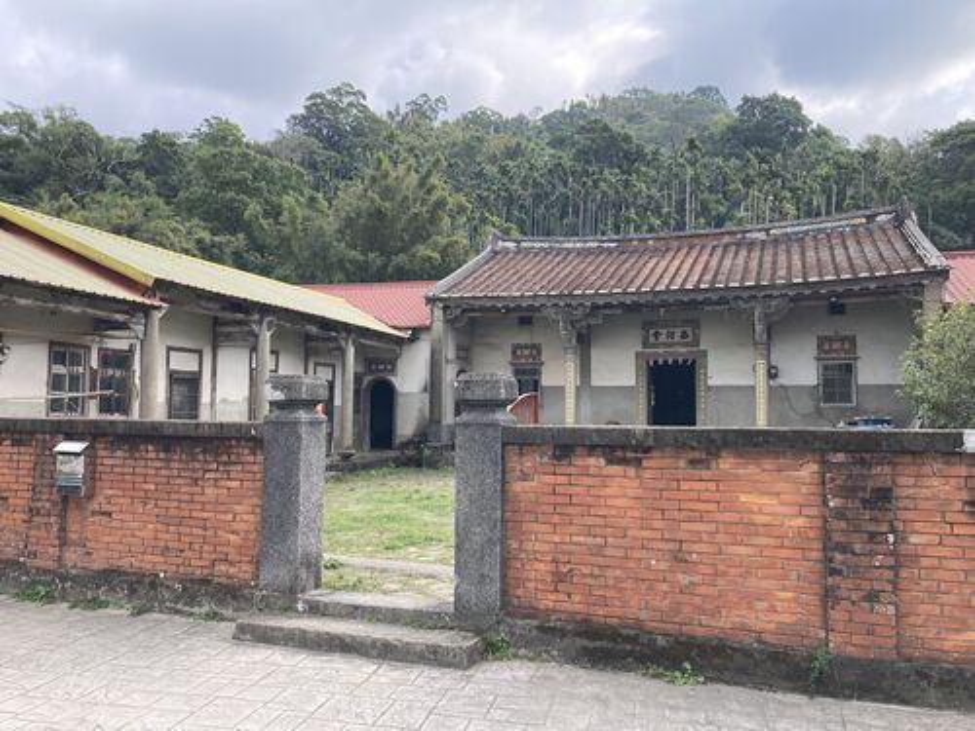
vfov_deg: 49.7
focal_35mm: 28
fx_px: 789
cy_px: 366
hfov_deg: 63.4
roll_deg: -1.5
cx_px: 488
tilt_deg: +5.3
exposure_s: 1/666
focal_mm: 3.99
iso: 20
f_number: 1.8
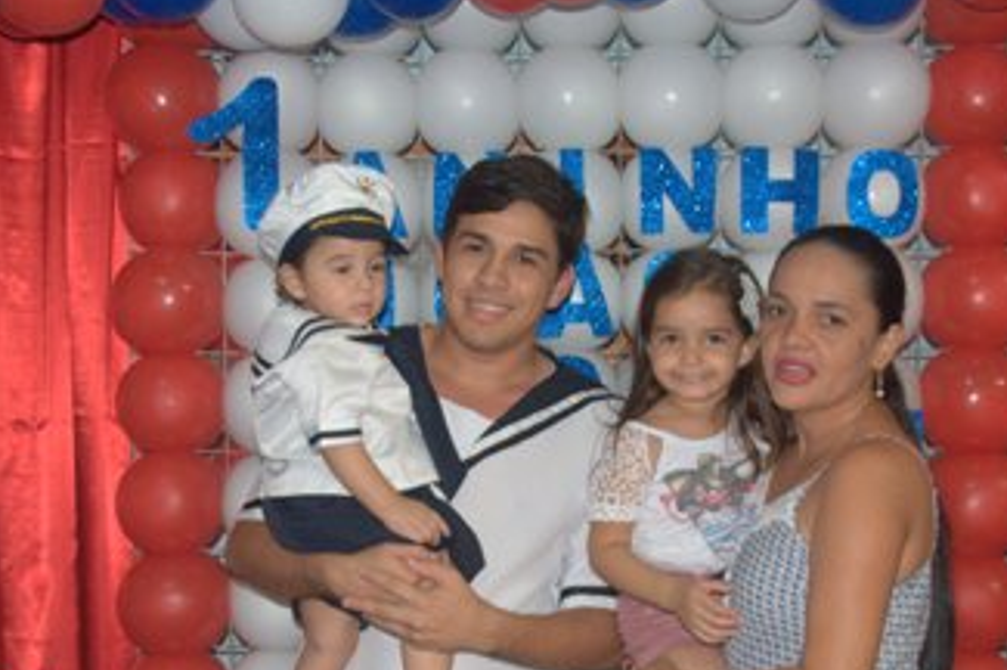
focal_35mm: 62
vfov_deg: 21.8
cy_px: 425
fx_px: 1732
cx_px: 508
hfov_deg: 32.4
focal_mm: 21
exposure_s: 1/60
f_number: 4
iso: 800
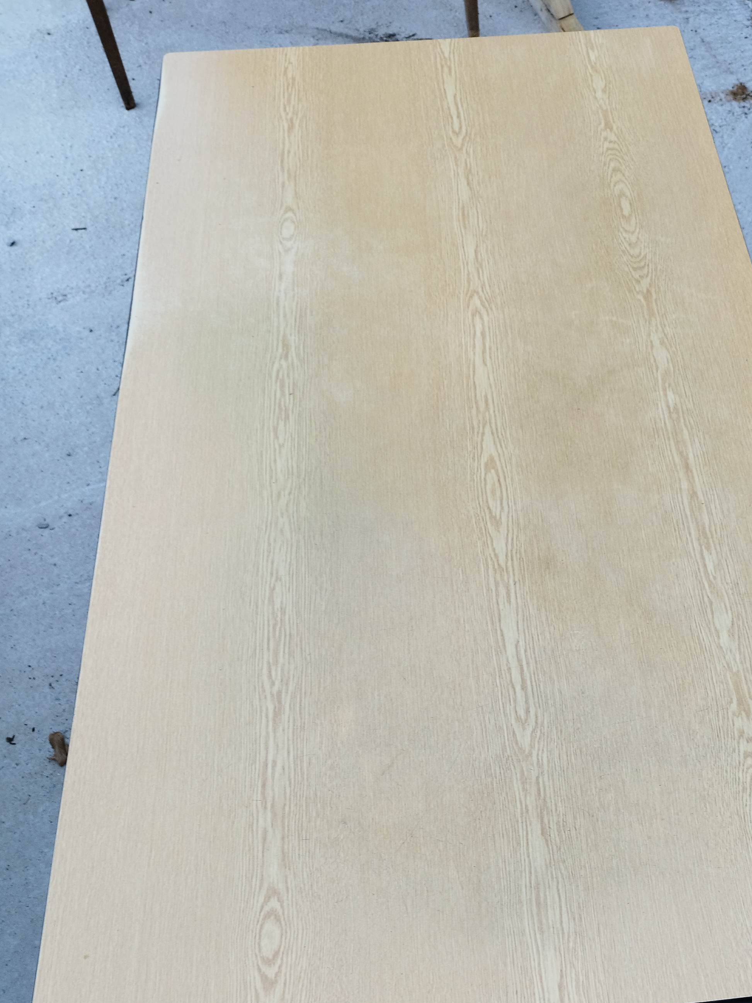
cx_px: 555
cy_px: 667
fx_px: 1072
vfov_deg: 49.3
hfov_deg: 37.8
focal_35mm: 37
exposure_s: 1/100
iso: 80
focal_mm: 5.89
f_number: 1.89
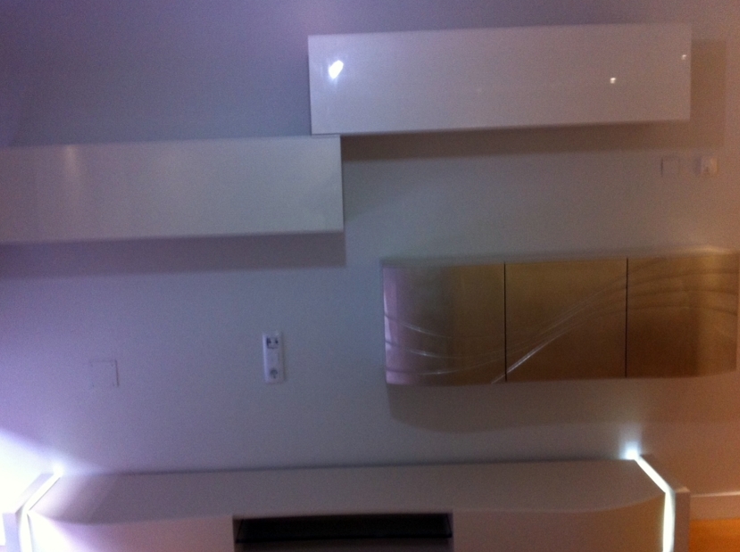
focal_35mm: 38
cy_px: 283
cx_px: 345
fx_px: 811
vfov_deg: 37.6
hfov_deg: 49.0
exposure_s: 1/15
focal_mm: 3.85
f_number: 2.8
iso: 160
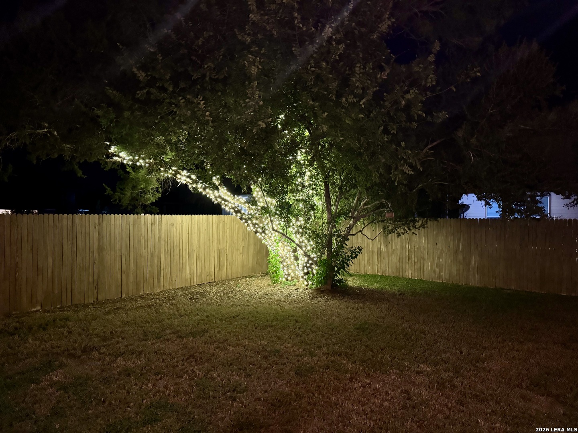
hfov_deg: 71.6
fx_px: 401
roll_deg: -1.0
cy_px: 216
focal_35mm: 24
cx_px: 289
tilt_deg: +0.1
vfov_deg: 56.8
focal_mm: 6.76
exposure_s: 1/30
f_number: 1.78
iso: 1250
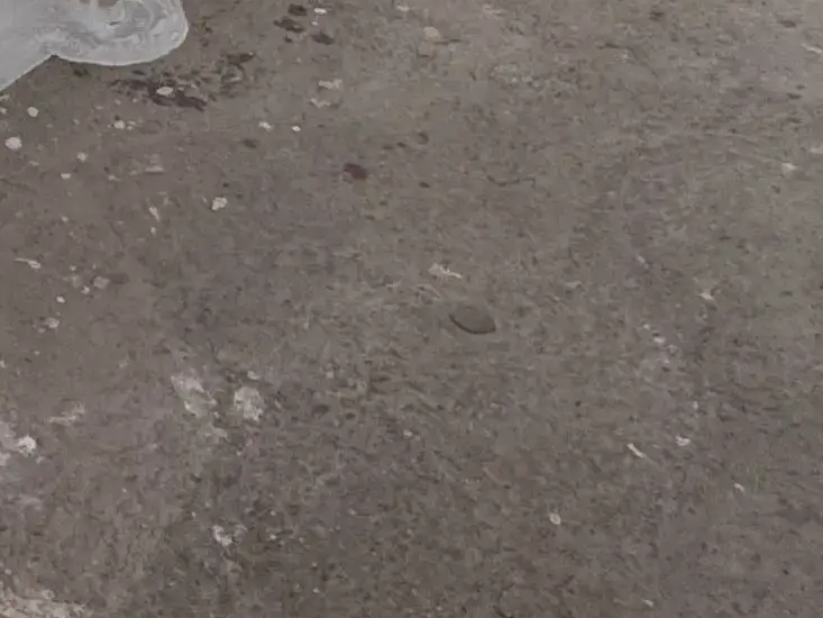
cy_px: -793
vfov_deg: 14.2
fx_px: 1831
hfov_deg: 22.2
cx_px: -296
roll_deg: +0.0
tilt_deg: -5.1
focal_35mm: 77
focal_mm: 2.22
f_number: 2.2
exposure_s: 1/287
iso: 40
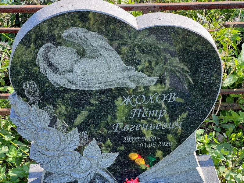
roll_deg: +2.0
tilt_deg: -31.6
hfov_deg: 25.3
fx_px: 543
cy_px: 92
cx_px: 122
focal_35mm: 77
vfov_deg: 19.1
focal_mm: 9
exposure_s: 1/99
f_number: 2.8
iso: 32
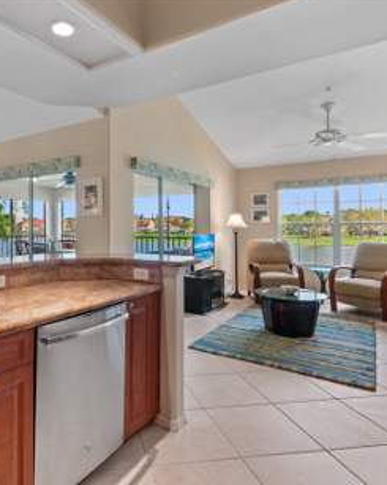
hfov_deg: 60.3
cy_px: 243
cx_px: 106
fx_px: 315
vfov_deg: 75.1
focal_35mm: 22
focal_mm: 10
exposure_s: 1/6
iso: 200
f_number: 5.6
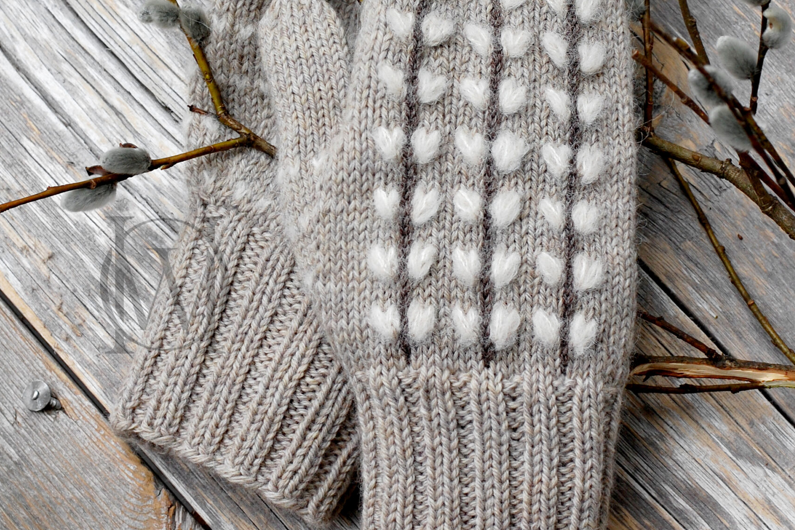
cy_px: 116
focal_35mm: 113
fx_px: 2495
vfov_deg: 12.1
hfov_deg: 18.1
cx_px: 397
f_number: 5
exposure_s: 1/100
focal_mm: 50
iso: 400
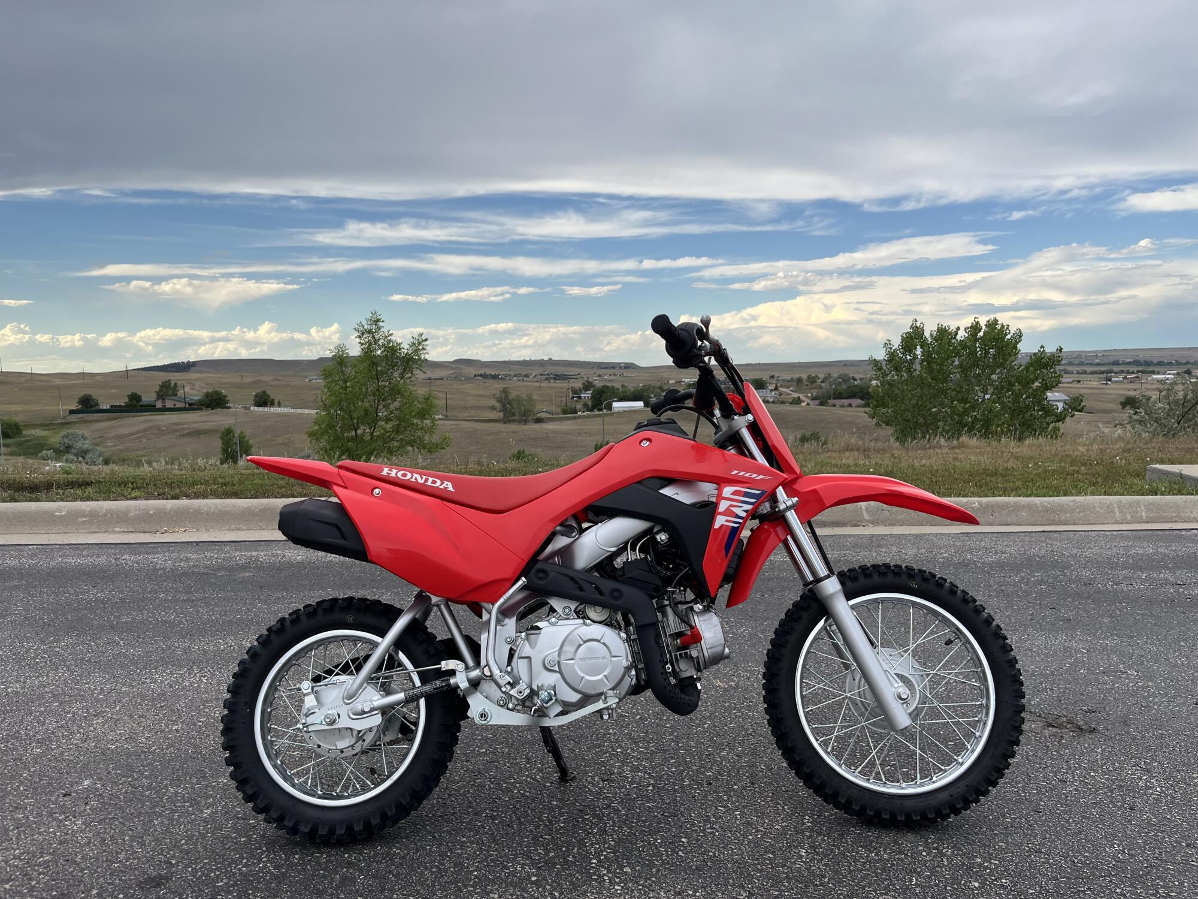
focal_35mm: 26
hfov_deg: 67.3
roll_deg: +2.5
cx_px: 599
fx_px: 900
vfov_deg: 53.1
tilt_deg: -6.6
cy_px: 450
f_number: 1.6
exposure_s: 1/2062
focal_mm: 5.1
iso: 50
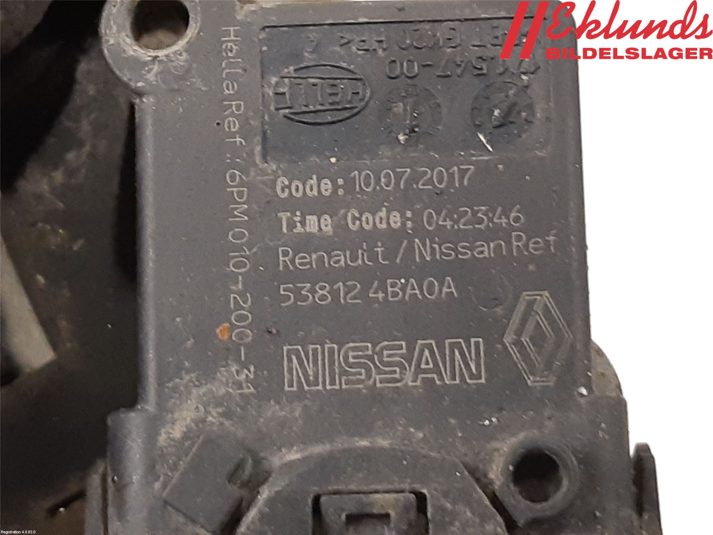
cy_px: 268
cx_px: 356
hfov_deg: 67.3
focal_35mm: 26
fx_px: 536
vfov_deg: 53.1
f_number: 1.7
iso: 250
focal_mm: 3.93
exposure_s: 1/25
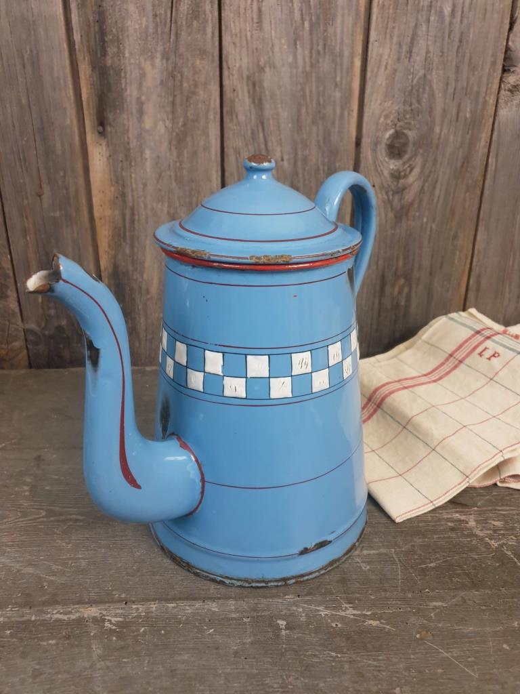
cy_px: 347
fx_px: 521
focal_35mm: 26
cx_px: 260
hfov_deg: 53.1
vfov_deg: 67.3
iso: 320
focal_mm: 4.3
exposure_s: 1/25
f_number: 1.5
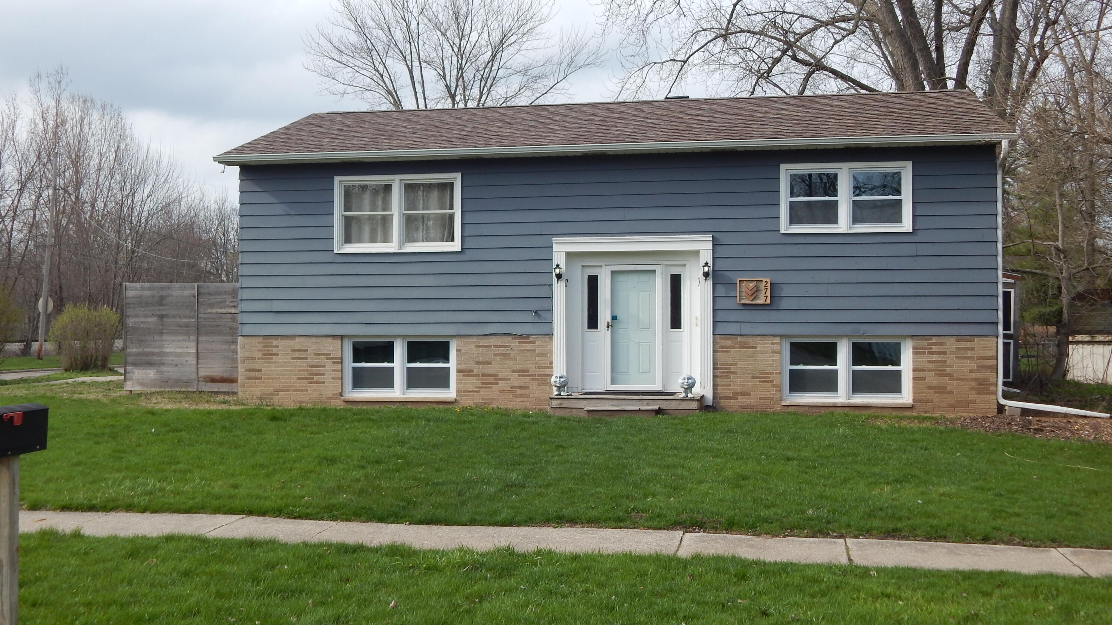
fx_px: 1238
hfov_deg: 48.4
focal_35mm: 42
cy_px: 323
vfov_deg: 28.3
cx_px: 551
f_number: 3.4
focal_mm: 6.8
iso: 125
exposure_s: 1/800
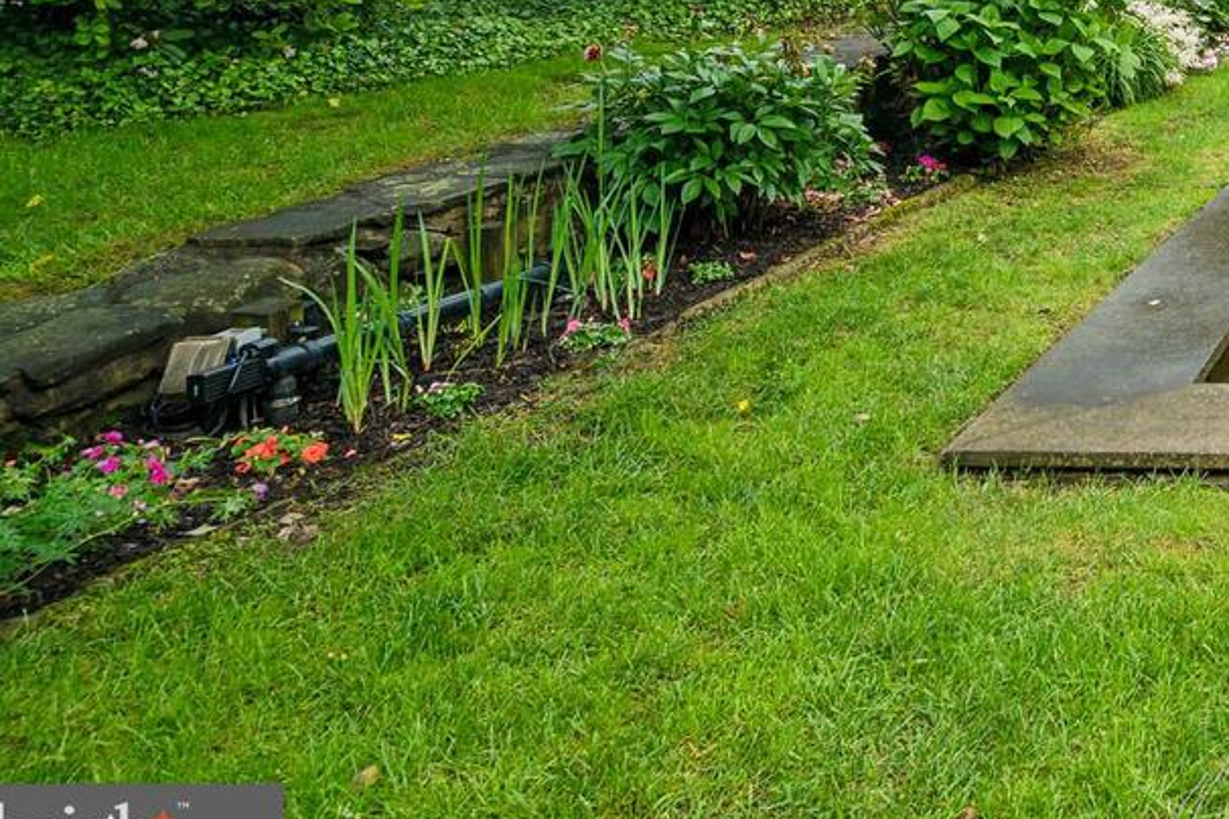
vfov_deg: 31.1
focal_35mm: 38
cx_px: 1428
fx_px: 1297
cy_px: -85
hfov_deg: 39.0
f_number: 9
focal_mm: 16
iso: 160
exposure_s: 1/60
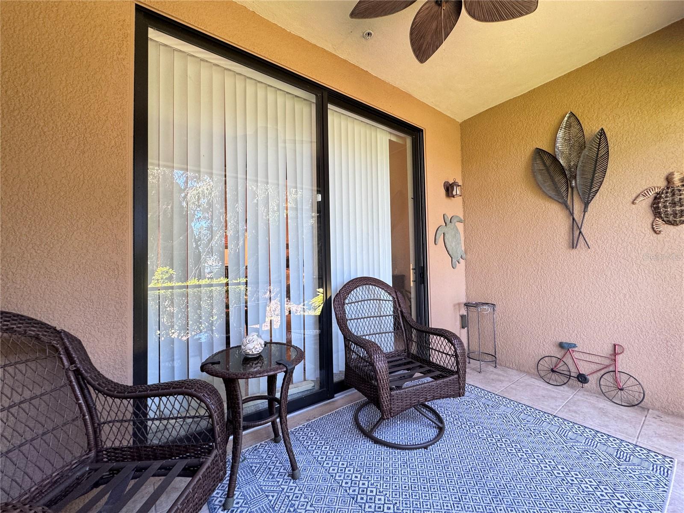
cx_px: 342
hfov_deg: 102.1
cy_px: 256
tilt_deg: +1.7
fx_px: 277
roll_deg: +1.4
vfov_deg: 85.7
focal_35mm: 14
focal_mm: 2.22
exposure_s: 1/60
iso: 200
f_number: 2.2
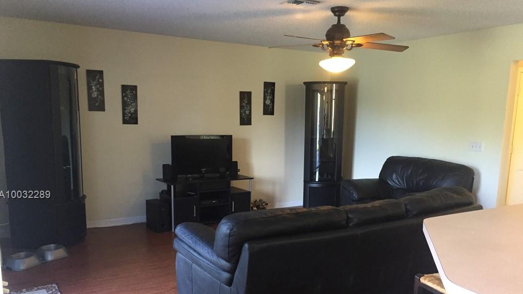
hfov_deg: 61.0
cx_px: 262
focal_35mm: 32
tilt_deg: -10.2
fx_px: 444
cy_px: 195
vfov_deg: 36.3
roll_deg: -1.8
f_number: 2.2
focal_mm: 4.15
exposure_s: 1/30
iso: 250
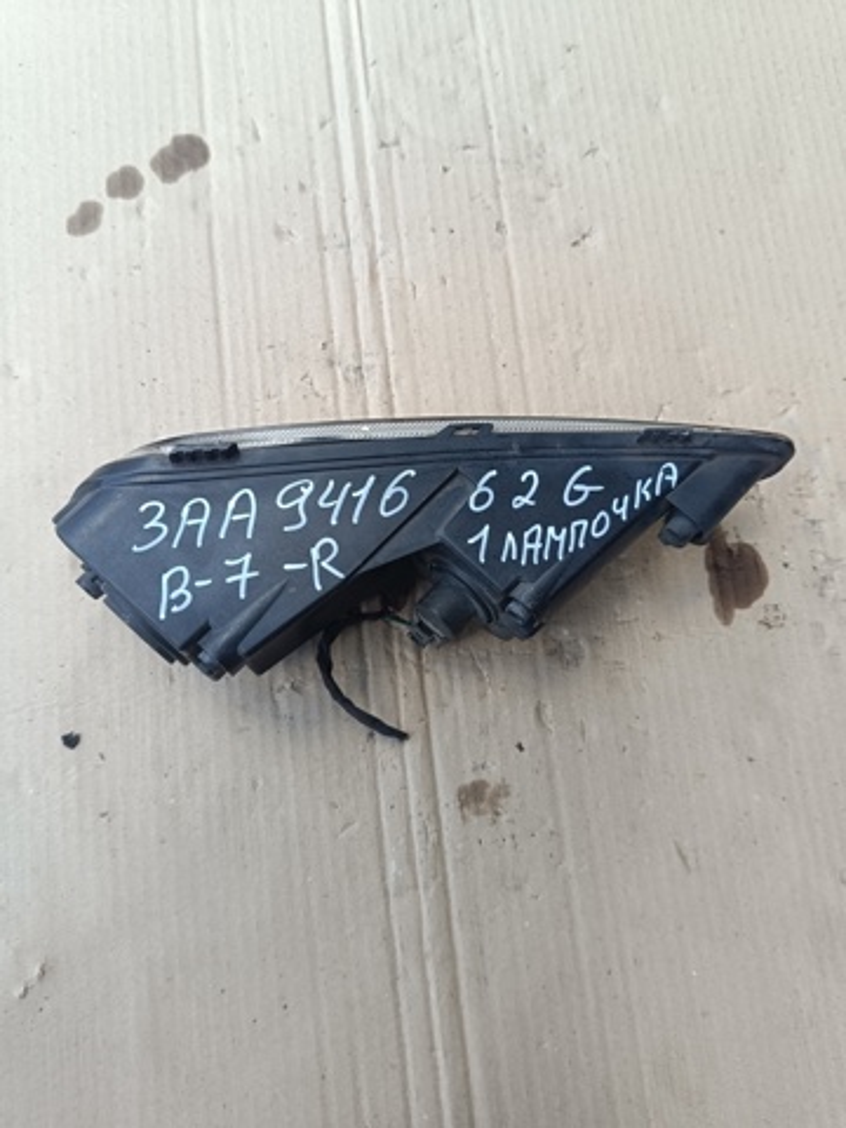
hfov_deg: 56.8
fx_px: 782
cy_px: 564
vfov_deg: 71.6
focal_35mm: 24
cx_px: 423
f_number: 1.88
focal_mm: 5.59
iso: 55
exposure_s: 1/102
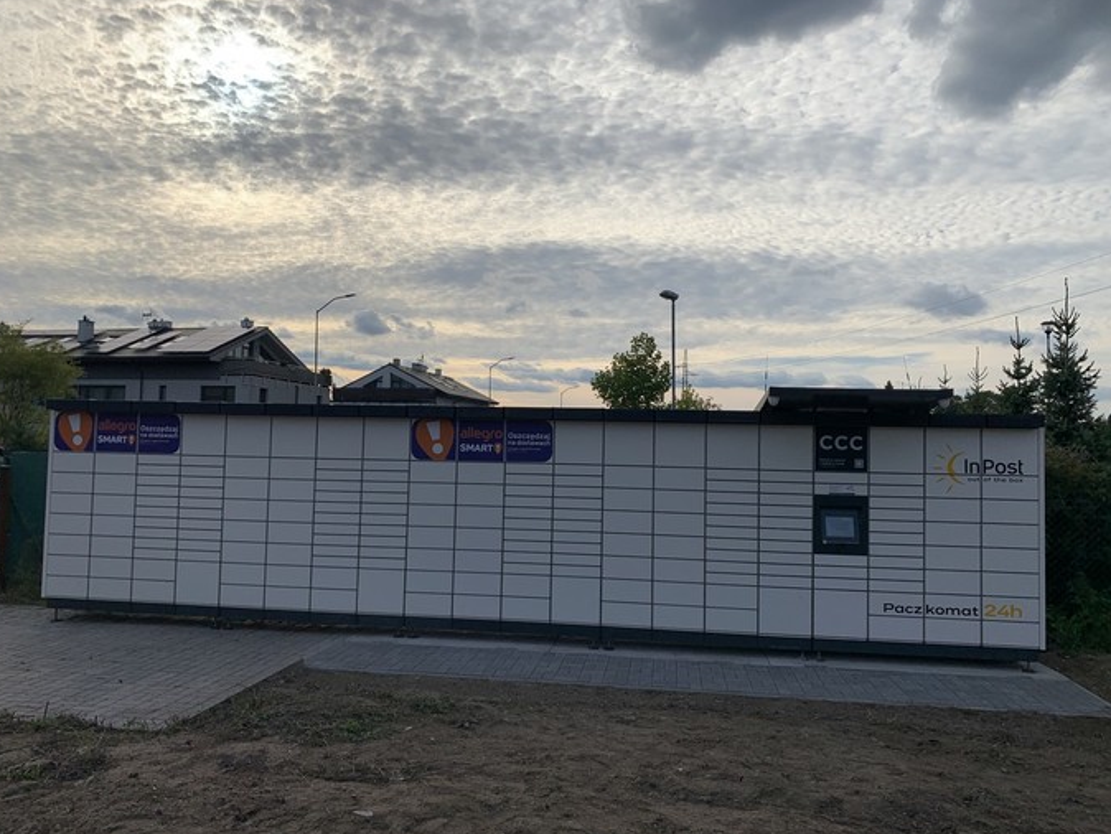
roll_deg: -1.8
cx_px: 556
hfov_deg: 65.3
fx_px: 867
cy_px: 415
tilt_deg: +6.0
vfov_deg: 51.4
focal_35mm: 27
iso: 25
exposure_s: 1/5128
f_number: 1.8
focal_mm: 4.25
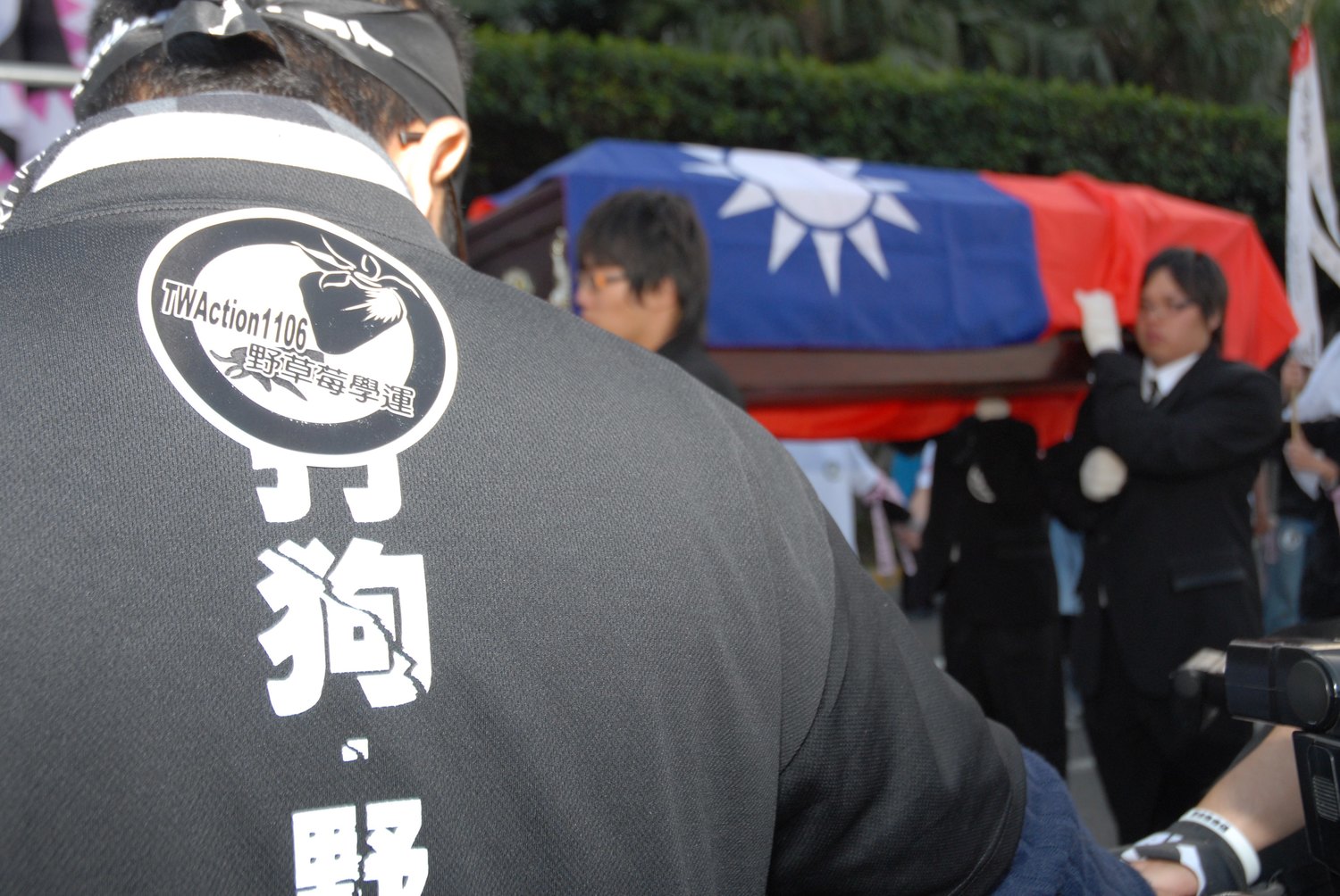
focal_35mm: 38
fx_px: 1397
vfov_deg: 35.6
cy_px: 448
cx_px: 670
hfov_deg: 51.2
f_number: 5.6
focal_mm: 25
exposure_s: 1/60
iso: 320
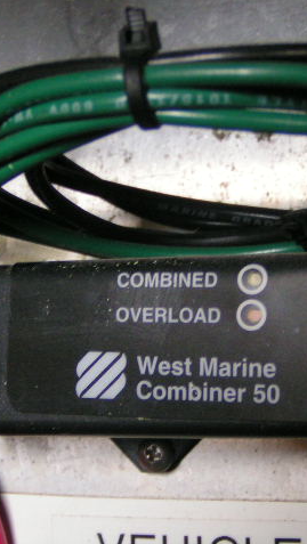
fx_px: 1329
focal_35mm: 92
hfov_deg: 13.2
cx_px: 184
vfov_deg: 23.2
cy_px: 271
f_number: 3.2
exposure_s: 1/30
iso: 200
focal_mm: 9.7
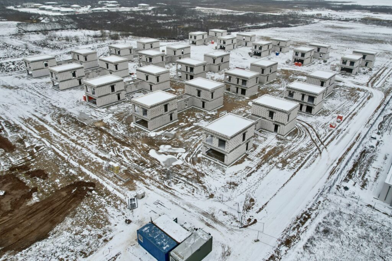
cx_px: 196
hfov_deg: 78.6
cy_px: 130
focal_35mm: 22
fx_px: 240
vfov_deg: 57.2
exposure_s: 1/250
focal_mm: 8.38
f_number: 2.8
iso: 100
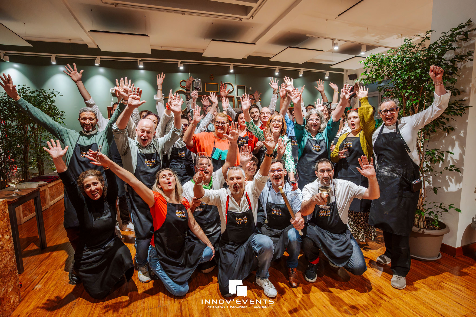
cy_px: 158
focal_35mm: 17
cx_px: 238
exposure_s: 1/200
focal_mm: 17
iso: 5000
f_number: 4
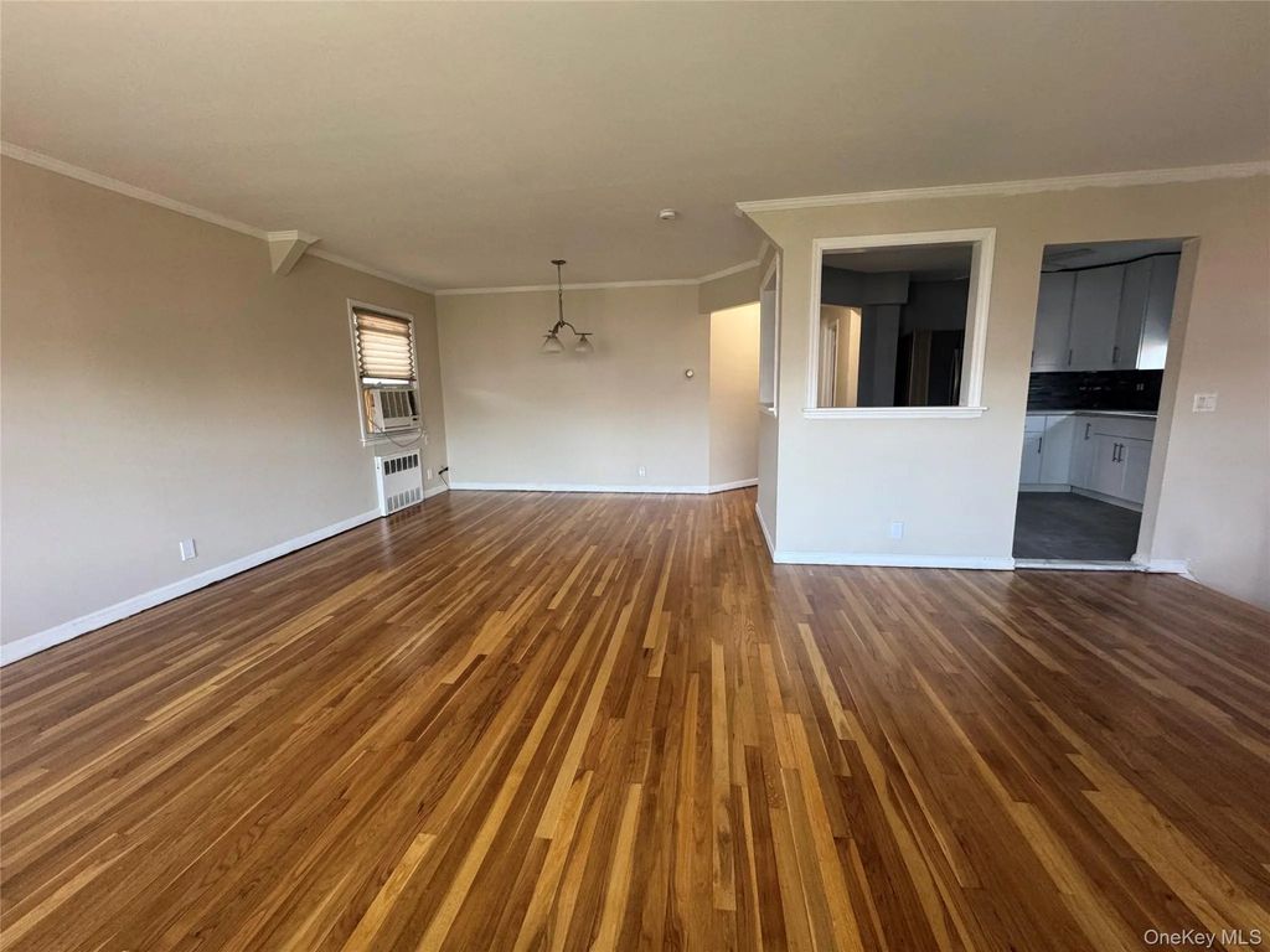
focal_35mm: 14
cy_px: 476
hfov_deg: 102.1
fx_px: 514
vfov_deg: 85.7
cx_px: 635
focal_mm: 2.22
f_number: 2.2
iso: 200
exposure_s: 1/60
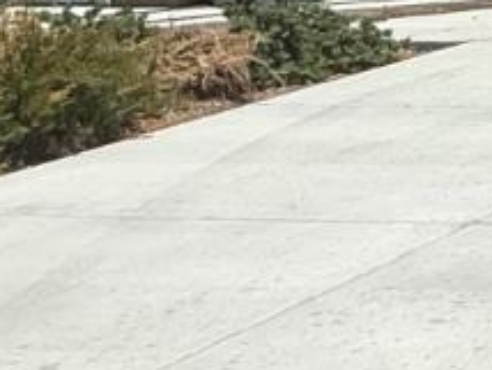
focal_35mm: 98
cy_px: -125
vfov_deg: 14.4
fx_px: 1394
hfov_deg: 12.0
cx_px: 1402
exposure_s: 1/1464
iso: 50
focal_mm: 2.22
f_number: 2.2
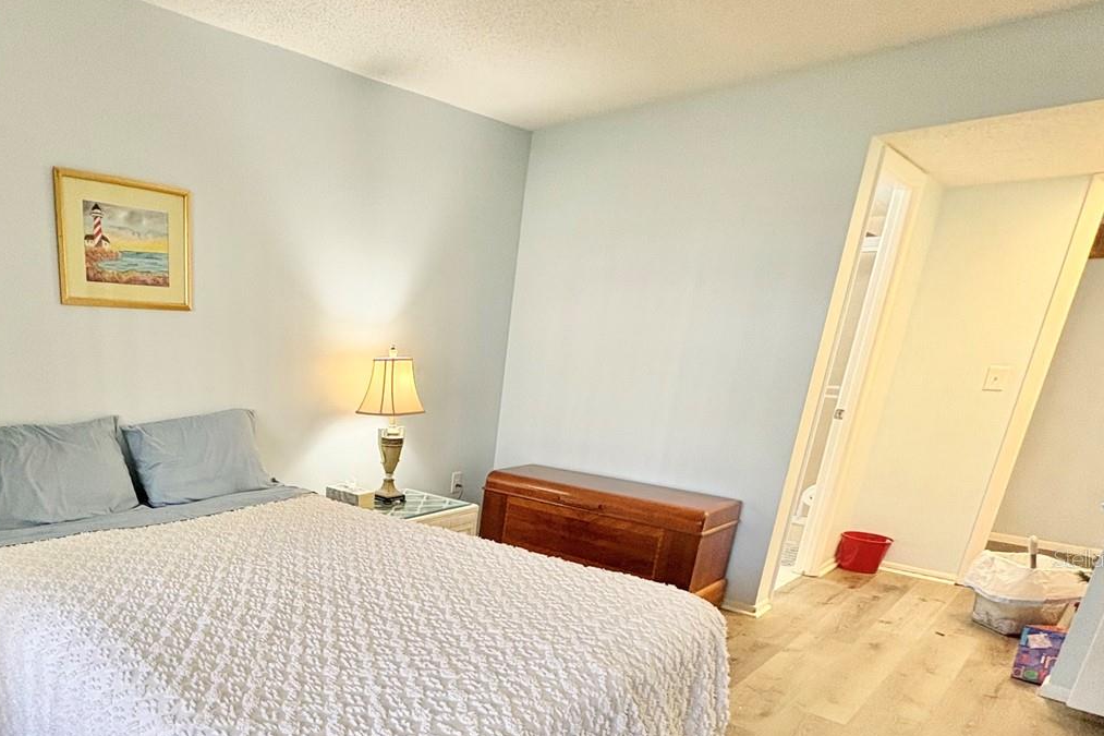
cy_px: 558
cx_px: 284
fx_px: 705
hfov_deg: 71.3
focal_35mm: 23
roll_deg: -0.5
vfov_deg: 52.5
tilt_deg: -17.2
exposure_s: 1/60
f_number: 2.2
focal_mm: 2.22
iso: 250
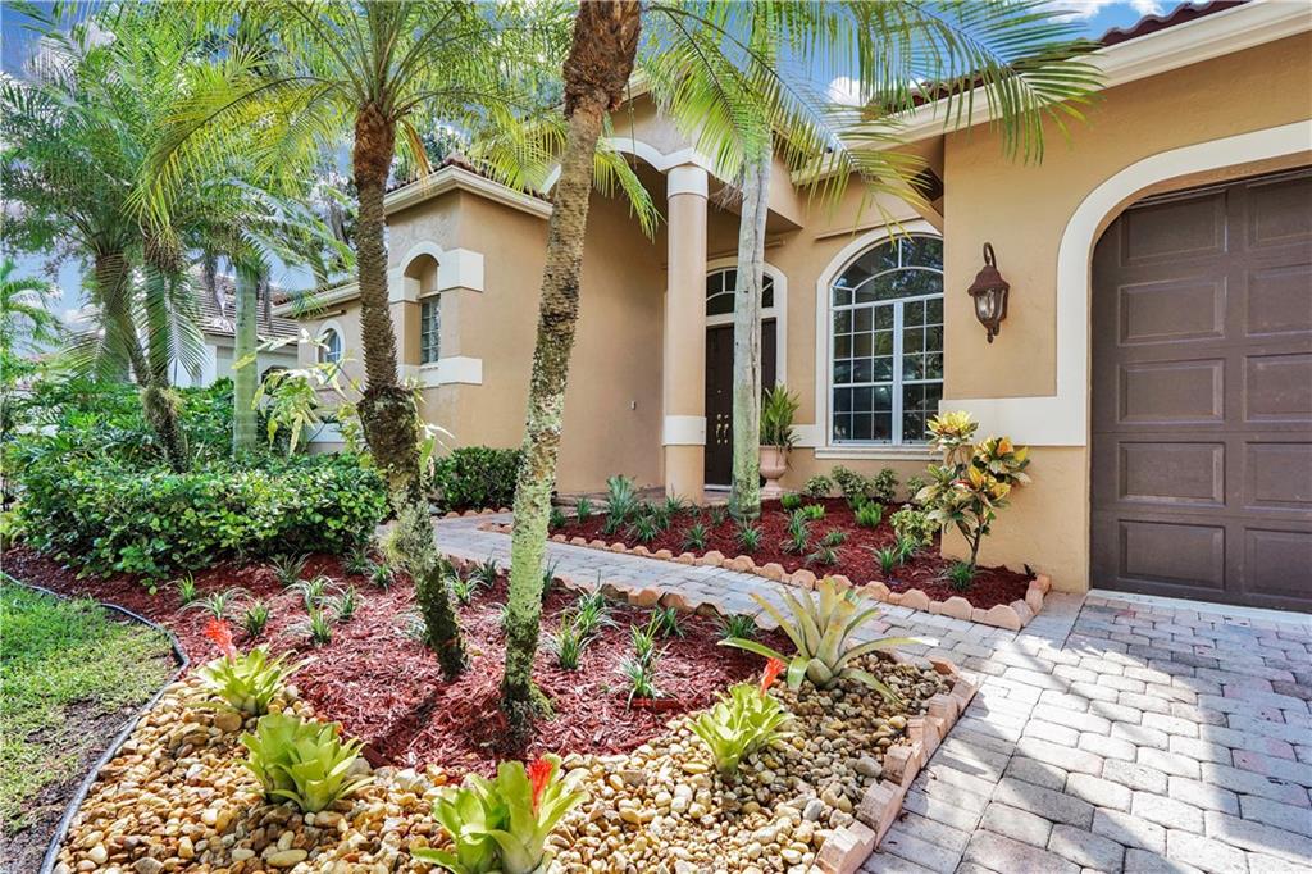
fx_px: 619
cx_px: 656
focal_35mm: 17
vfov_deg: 70.4
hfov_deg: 93.3
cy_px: 437
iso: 500
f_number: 11
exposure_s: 1/100
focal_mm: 17
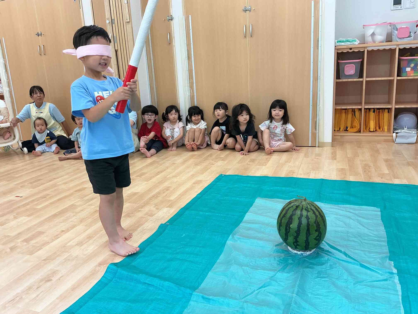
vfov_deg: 48.2
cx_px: 209
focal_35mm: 29
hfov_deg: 61.7
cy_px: 157
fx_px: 350
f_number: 1.8
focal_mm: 3
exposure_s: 1/120
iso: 40
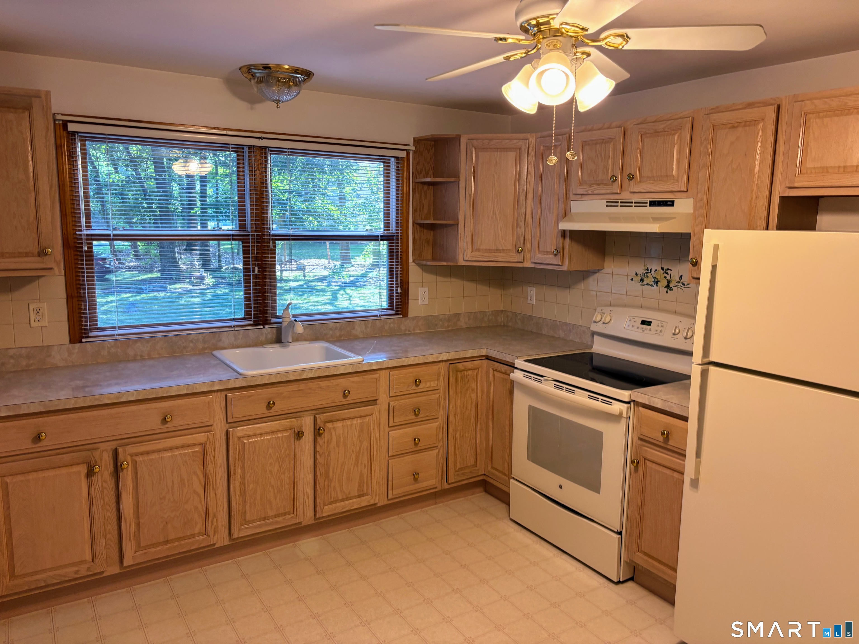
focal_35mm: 26
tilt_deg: -5.4
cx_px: 430
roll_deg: -0.8
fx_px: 645
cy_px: 322
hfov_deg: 67.3
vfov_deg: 53.1
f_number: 1.6
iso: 80
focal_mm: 5.96
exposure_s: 1/60
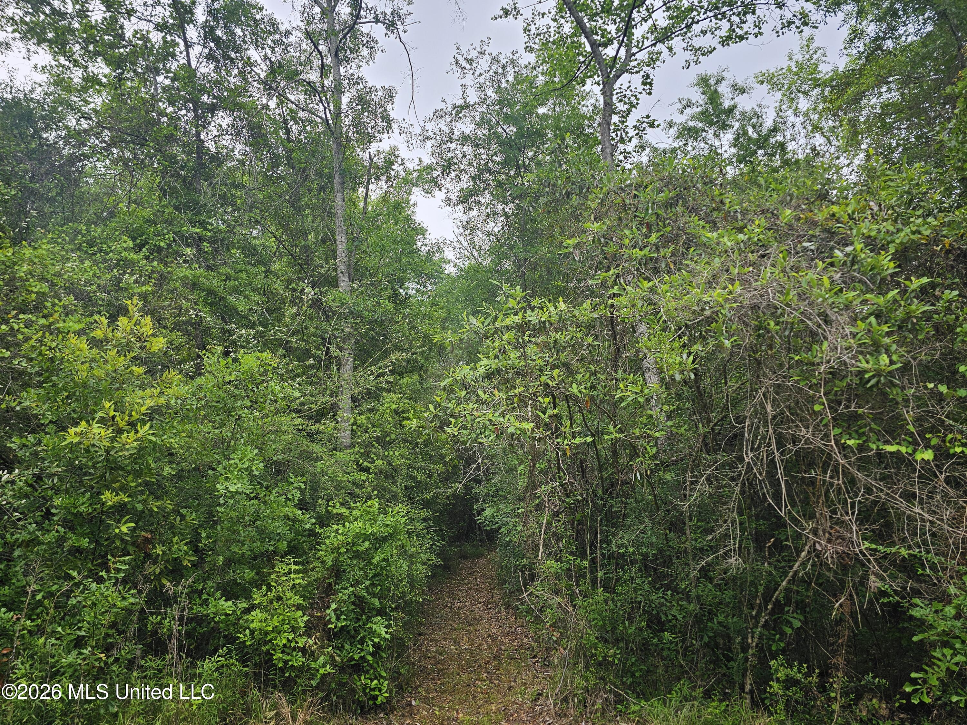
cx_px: 484
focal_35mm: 23
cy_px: 362
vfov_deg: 58.9
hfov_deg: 73.9
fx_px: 643
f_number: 1.7
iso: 16
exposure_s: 1/120
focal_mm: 6.3
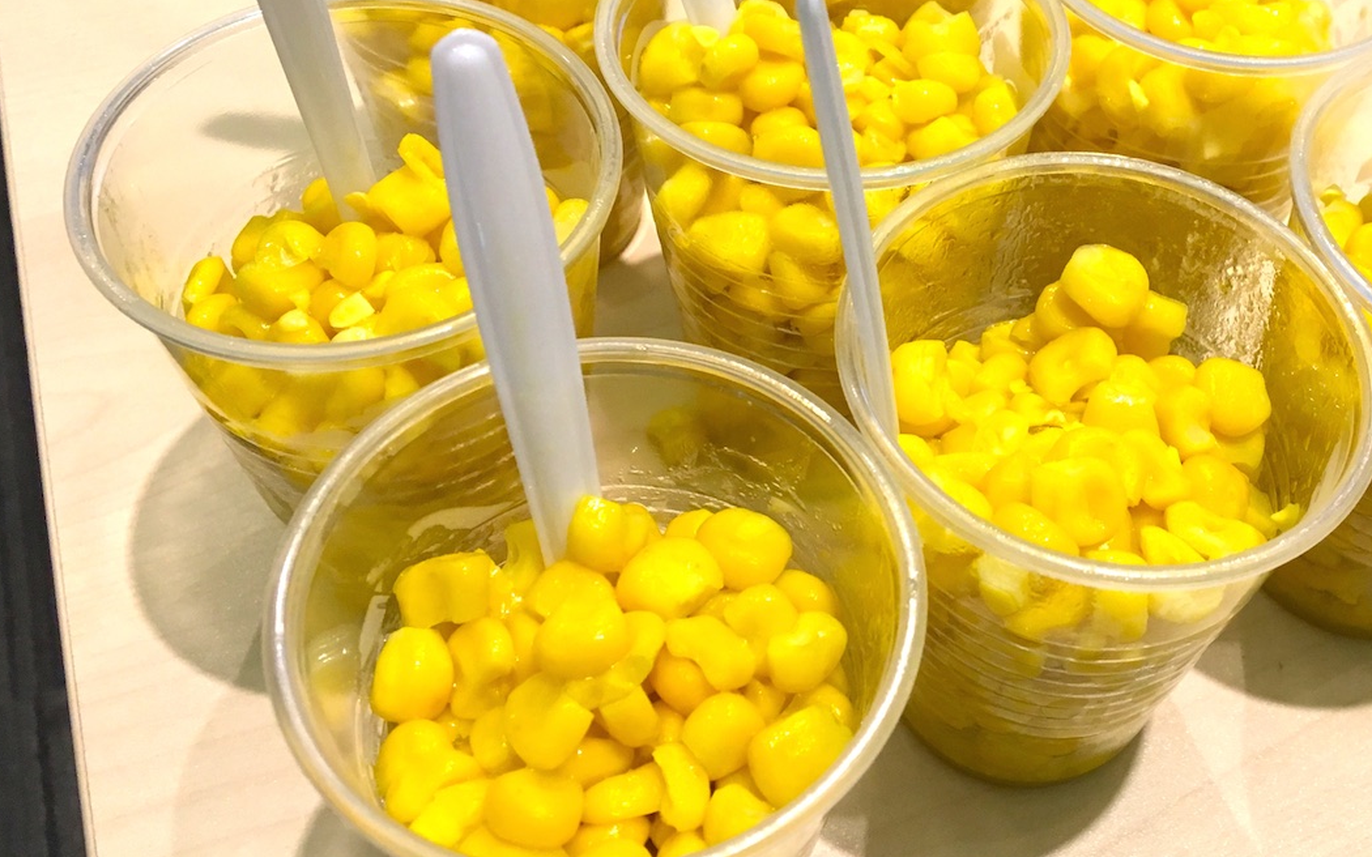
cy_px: 344
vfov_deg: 31.2
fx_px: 1533
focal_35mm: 41
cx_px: 896
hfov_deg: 47.6
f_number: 2.2
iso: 125
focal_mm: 4.15
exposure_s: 1/33
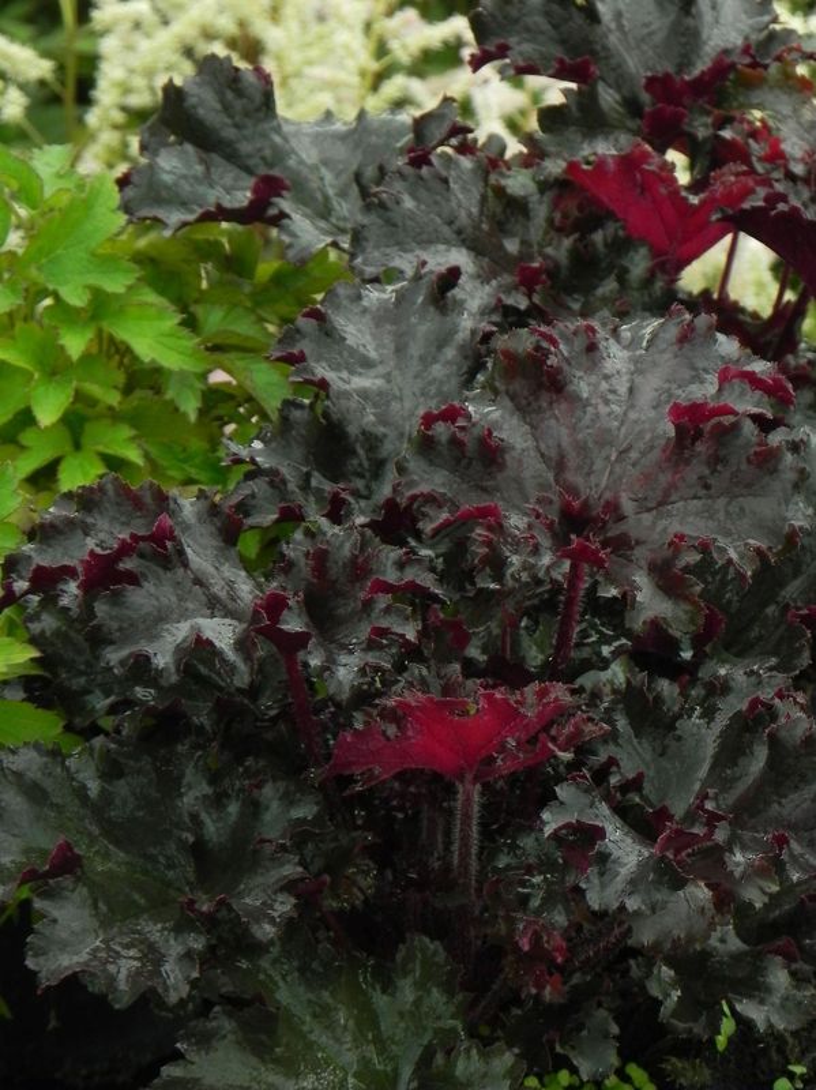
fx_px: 5097
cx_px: 408
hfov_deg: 9.2
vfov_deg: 12.2
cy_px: 545
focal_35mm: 162
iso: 160
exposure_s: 1/160
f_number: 5.6
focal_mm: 28.8
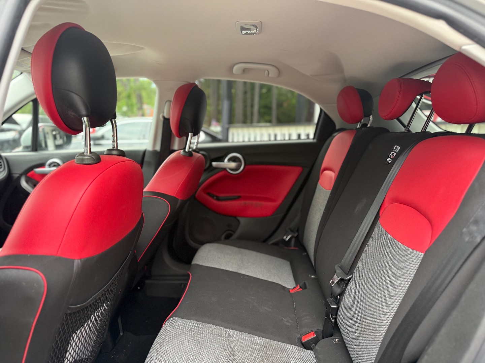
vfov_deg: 56.8
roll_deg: -0.2
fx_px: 336
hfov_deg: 71.6
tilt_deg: -7.7
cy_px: 182
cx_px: 242
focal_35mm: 24
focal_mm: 6.76
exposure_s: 1/60
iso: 320
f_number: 1.78
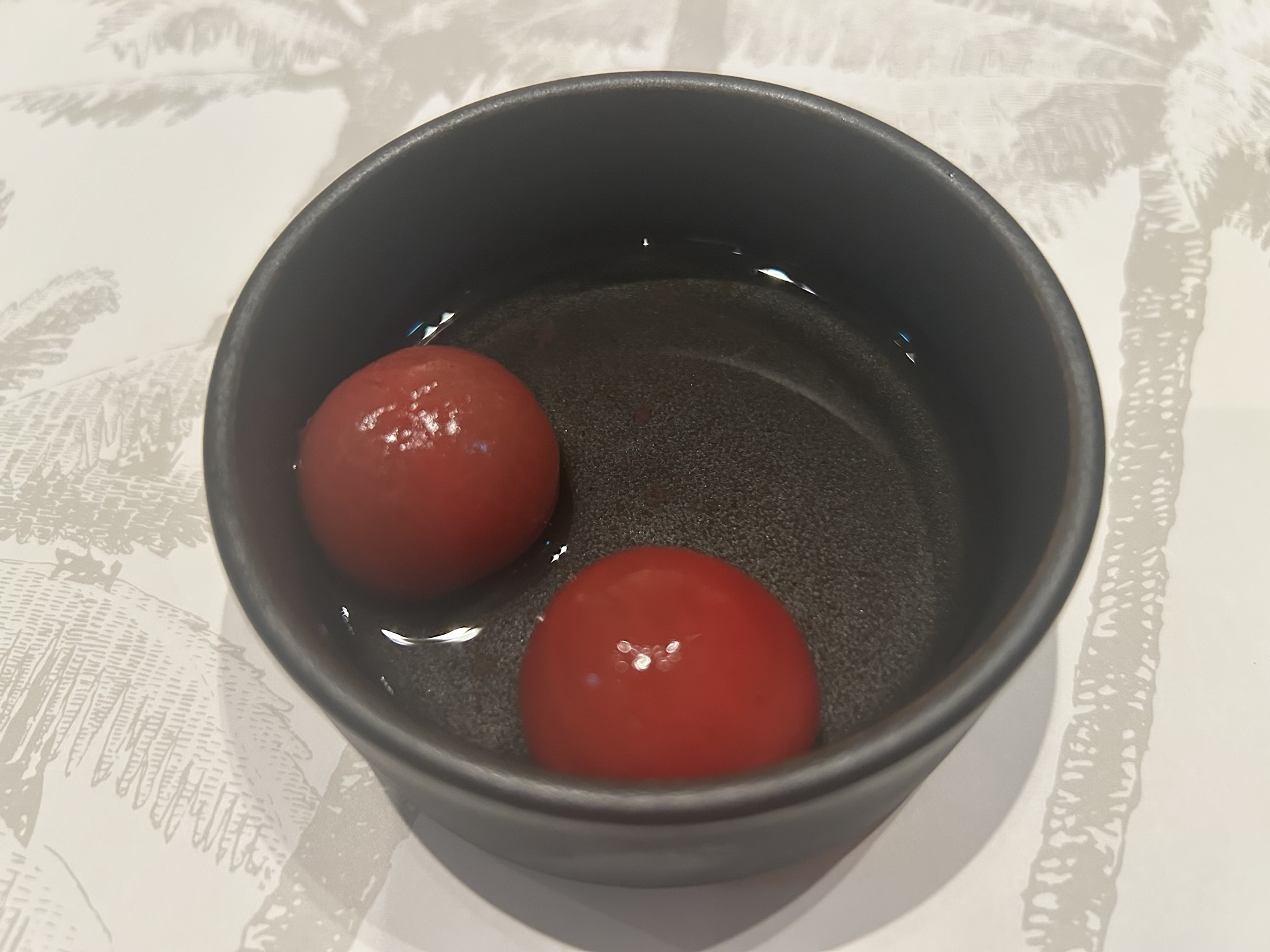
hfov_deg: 67.3
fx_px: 954
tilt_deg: -59.3
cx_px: 635
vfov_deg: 53.1
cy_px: 476
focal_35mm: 26
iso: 400
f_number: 1.5
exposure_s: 1/50
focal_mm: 5.7
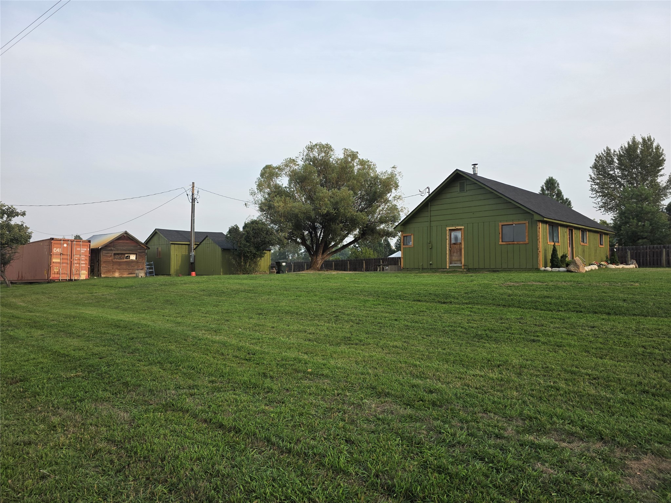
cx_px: 336
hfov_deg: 73.9
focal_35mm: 23
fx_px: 446
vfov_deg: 58.9
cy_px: 252
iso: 80
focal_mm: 6.3
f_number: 1.7
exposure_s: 1/2657
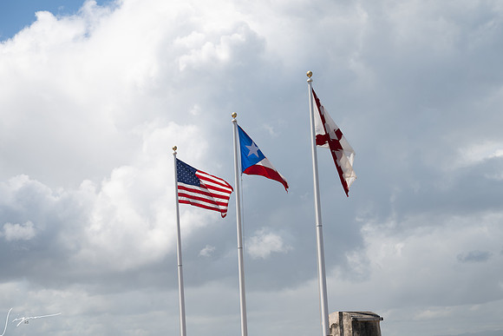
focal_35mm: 70
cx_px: 252
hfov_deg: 28.8
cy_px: 168
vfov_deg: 19.5
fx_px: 978
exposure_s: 1/125
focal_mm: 70
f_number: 8
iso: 64
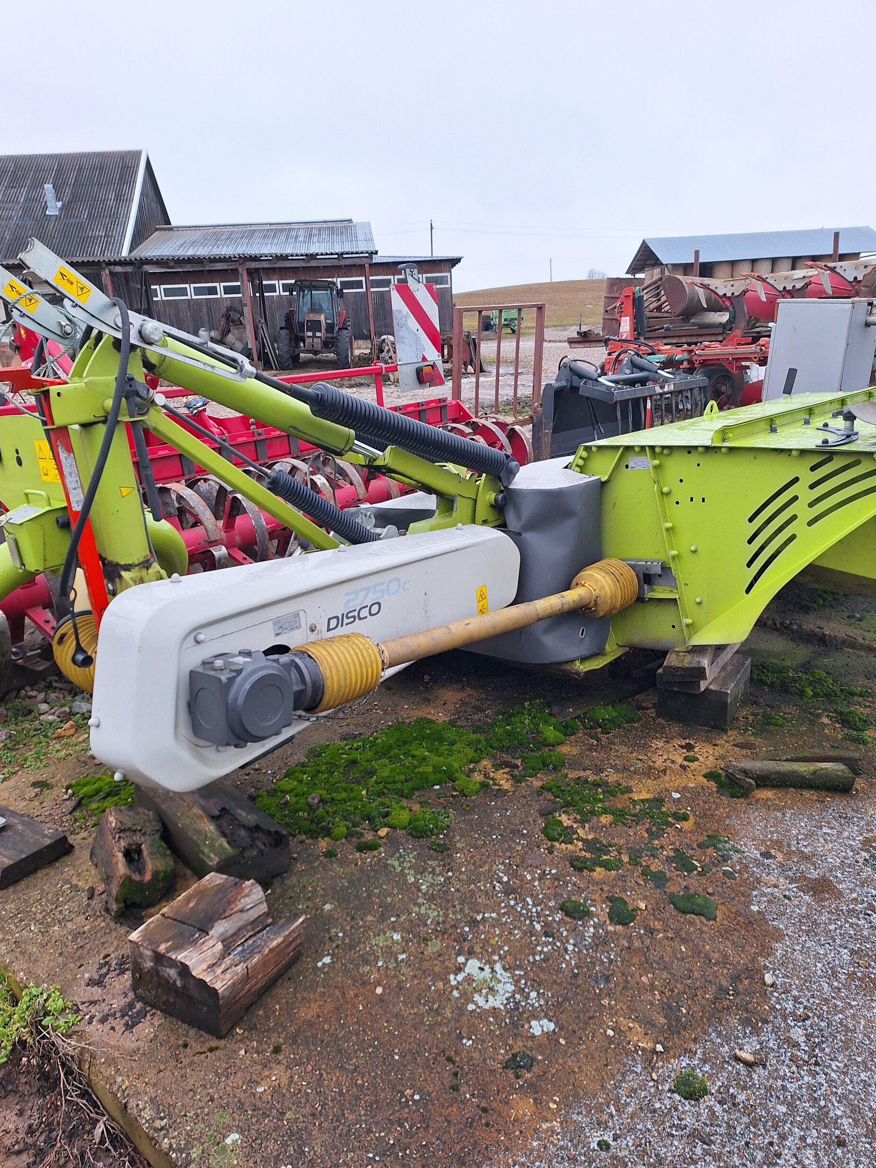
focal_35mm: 24
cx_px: 452
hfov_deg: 56.8
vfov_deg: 71.6
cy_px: 601
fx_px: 810
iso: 64
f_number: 1.8
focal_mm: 5.54
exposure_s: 1/100
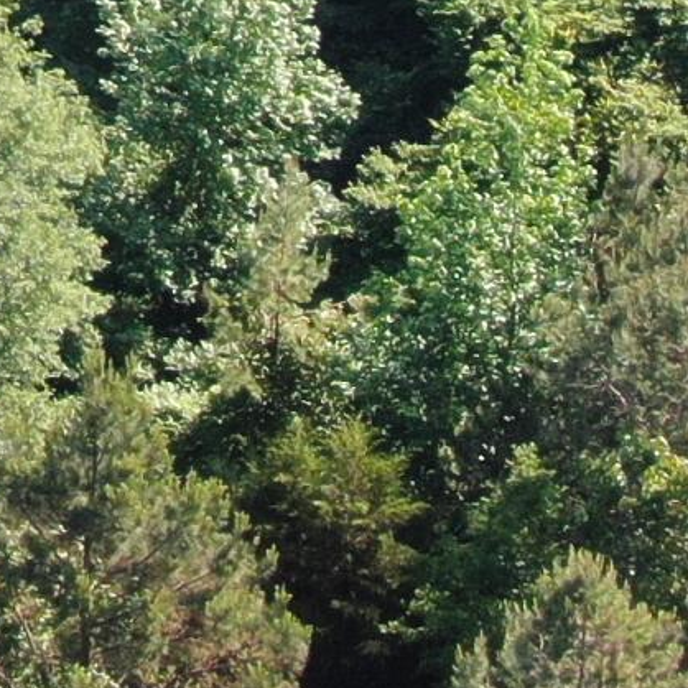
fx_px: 6701
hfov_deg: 5.6
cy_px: -1139
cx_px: -1239
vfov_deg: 5.6
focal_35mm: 298
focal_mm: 8.42
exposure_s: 1/200
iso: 100
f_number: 3.8
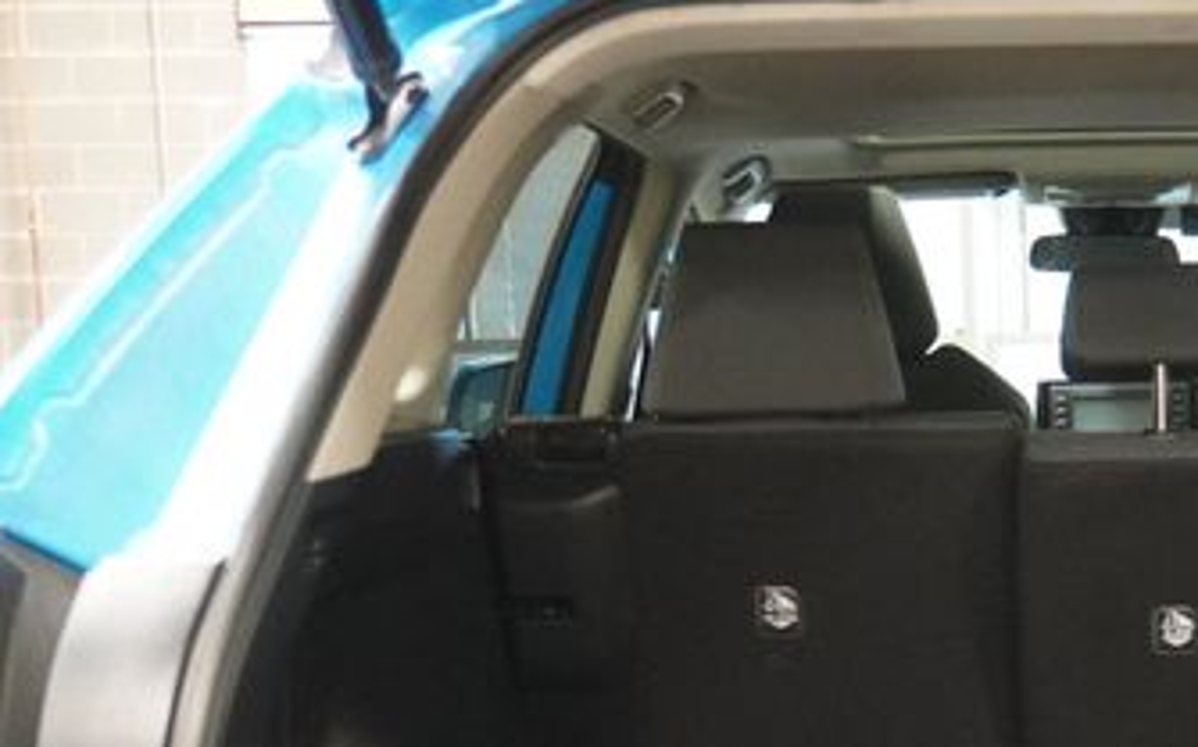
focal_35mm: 73
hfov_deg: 27.2
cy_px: 733
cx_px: 1087
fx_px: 2381
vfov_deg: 17.5
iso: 6400
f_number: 4.5
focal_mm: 25
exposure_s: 1/30
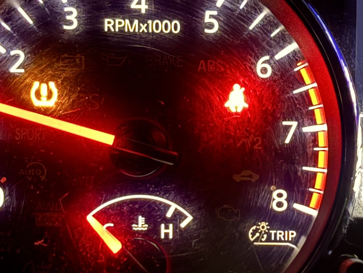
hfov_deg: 18.4
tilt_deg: -28.0
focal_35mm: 105
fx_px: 1101
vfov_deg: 14.1
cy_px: 203
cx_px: 335
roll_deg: +3.3
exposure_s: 1/5
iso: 800
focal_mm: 5.96
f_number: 1.6
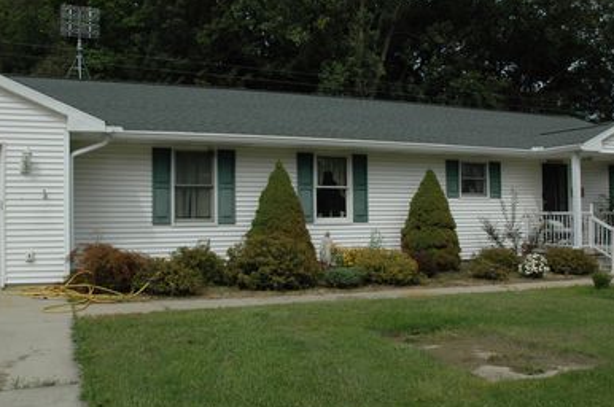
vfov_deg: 37.7
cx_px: 309
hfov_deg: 54.5
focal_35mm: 35
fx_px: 596
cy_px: 207
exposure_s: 1/400
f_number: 10
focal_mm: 18
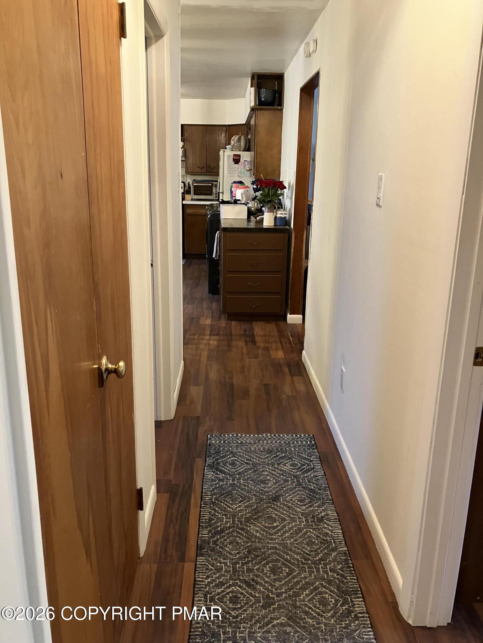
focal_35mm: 28
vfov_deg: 63.4
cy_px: 322
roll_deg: -1.1
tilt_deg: -14.8
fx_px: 521
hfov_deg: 49.7
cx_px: 242
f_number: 1.8
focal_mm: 3.99
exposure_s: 1/60
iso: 250
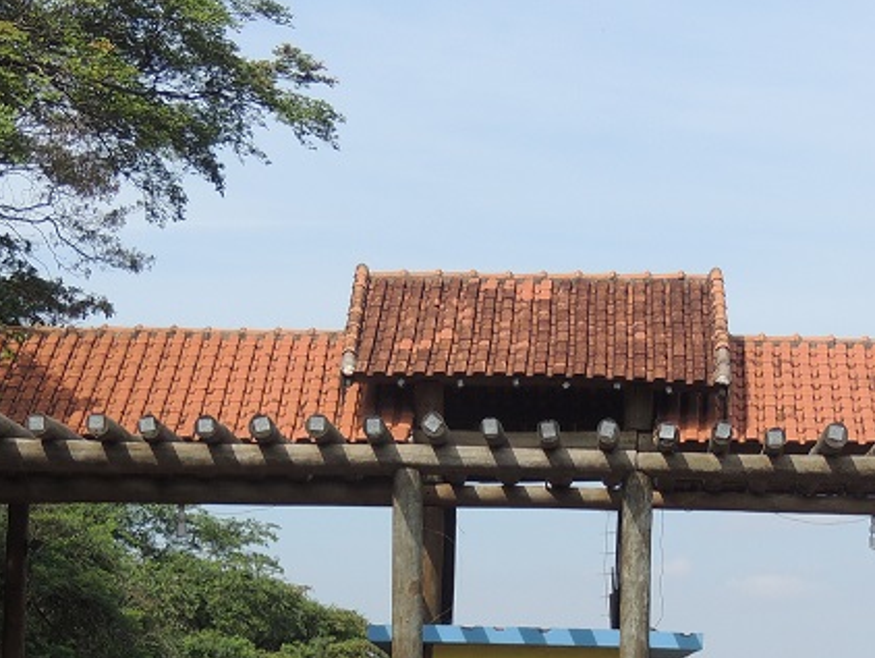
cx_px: 477
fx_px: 3313
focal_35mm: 131
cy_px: 652
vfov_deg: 11.2
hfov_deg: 15.0
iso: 100
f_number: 3.7
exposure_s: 1/800
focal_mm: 10.7
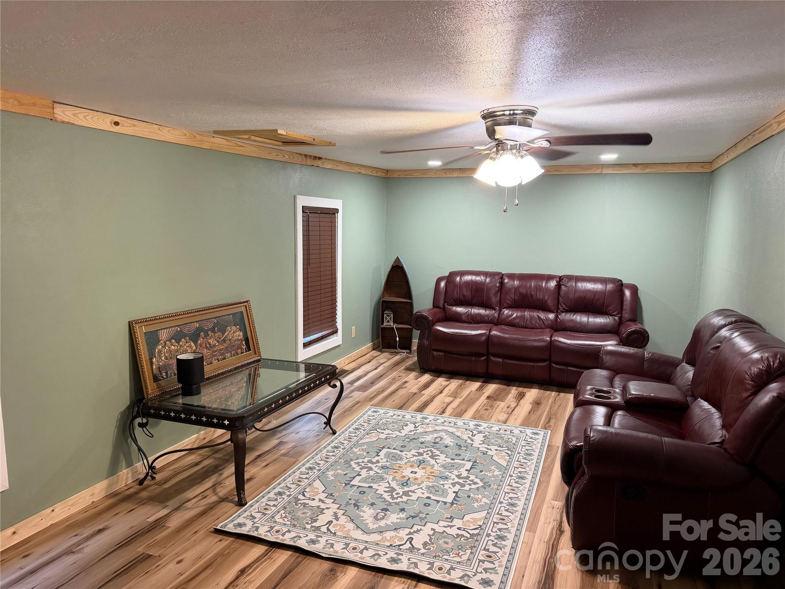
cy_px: 294
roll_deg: -0.7
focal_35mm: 24
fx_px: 544
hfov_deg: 71.6
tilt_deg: -8.1
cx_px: 392
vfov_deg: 56.8
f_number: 1.78
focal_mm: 6.76
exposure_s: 1/60
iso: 250
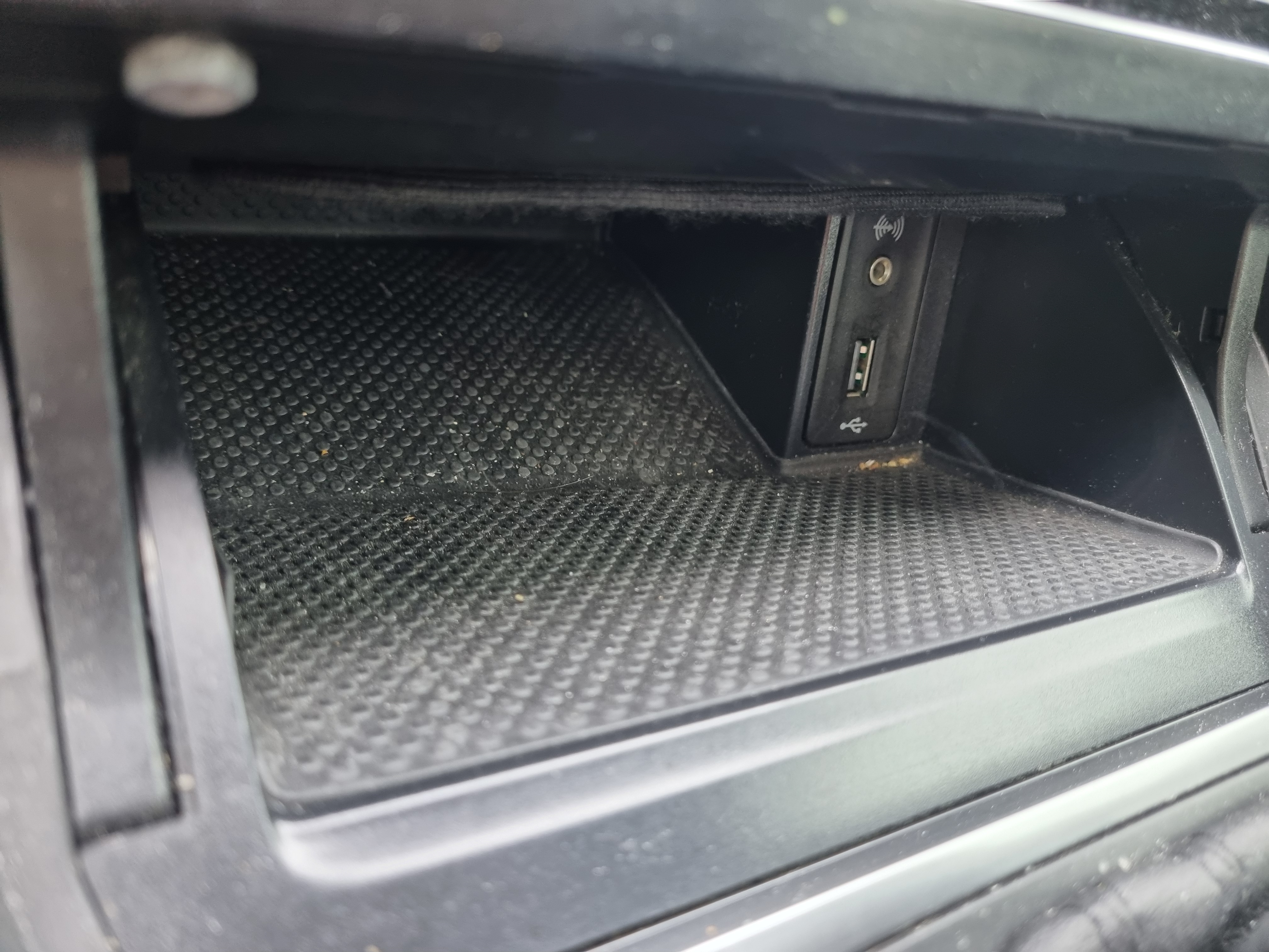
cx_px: 634
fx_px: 953
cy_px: 476
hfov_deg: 67.3
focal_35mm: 26
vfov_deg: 53.1
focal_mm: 5.4
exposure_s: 1/40
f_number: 1.8
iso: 160
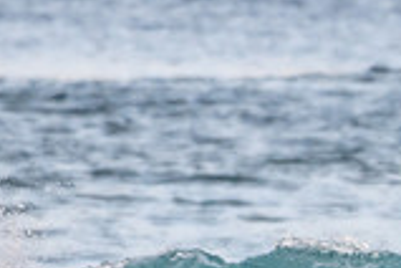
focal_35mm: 1967
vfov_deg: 0.7
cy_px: 487
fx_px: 21908
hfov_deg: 1.0
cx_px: 585
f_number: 5.6
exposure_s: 1/500
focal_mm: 360
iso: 1000
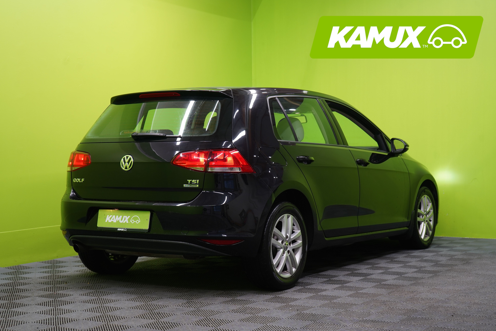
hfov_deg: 34.5
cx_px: 248
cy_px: 166
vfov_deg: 23.4
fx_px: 799
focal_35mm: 58
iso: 400
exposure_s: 1/25
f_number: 5
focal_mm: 58
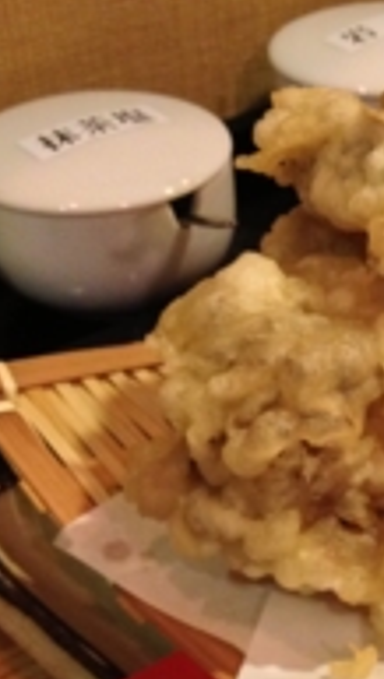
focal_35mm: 89
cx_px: 395
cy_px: 507
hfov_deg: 13.4
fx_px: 1606
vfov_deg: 23.7
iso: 320
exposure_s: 1/20
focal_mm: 4.28
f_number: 2.4
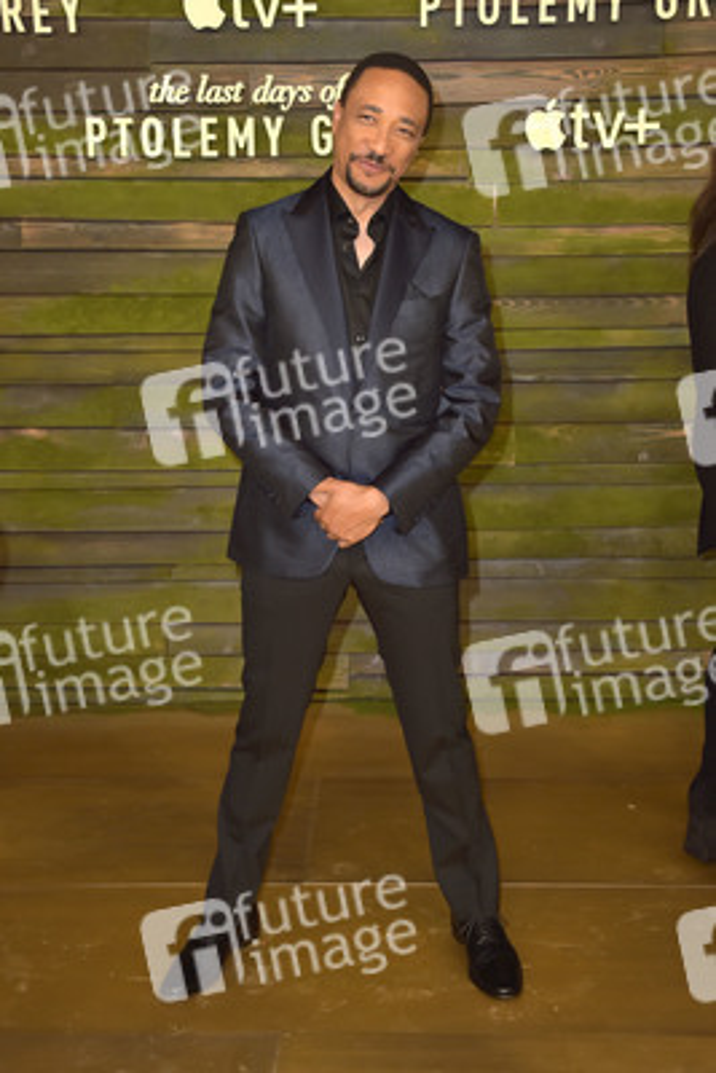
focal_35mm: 45
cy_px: 536
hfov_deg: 29.9
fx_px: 1341
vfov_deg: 43.6
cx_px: 358
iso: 320
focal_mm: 45
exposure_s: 1/250
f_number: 7.1
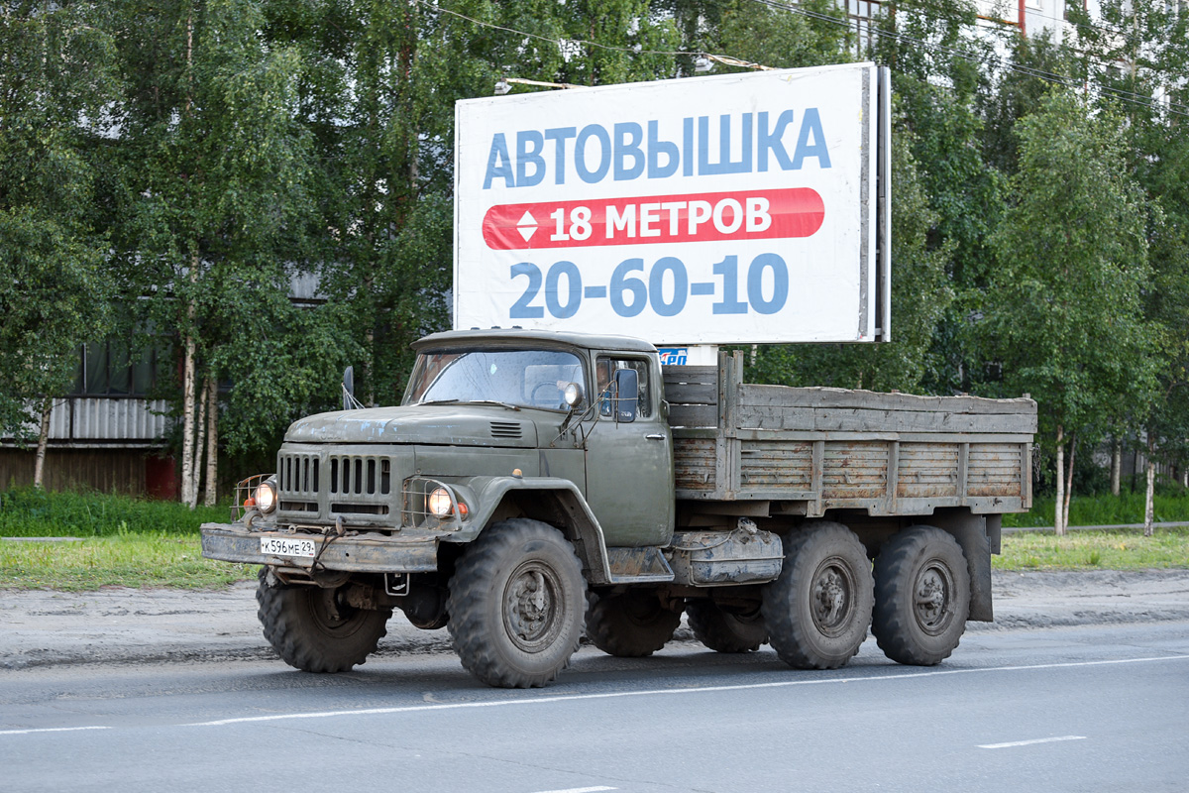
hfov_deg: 28.8
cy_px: 396
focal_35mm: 70
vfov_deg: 19.5
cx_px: 594
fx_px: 2312
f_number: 4.5
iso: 640
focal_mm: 70
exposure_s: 1/320
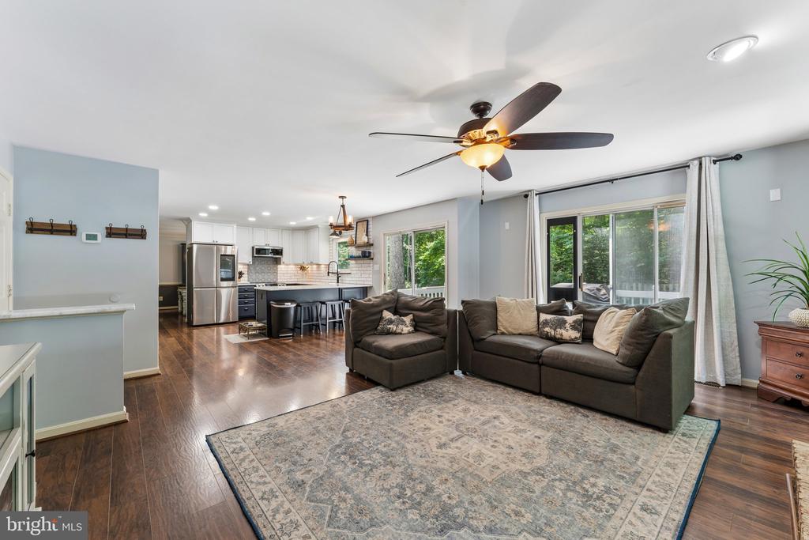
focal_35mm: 14
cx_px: 404
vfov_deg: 81.2
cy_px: 270
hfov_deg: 104.2
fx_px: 315
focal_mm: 14
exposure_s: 1/3.33
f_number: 9
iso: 100
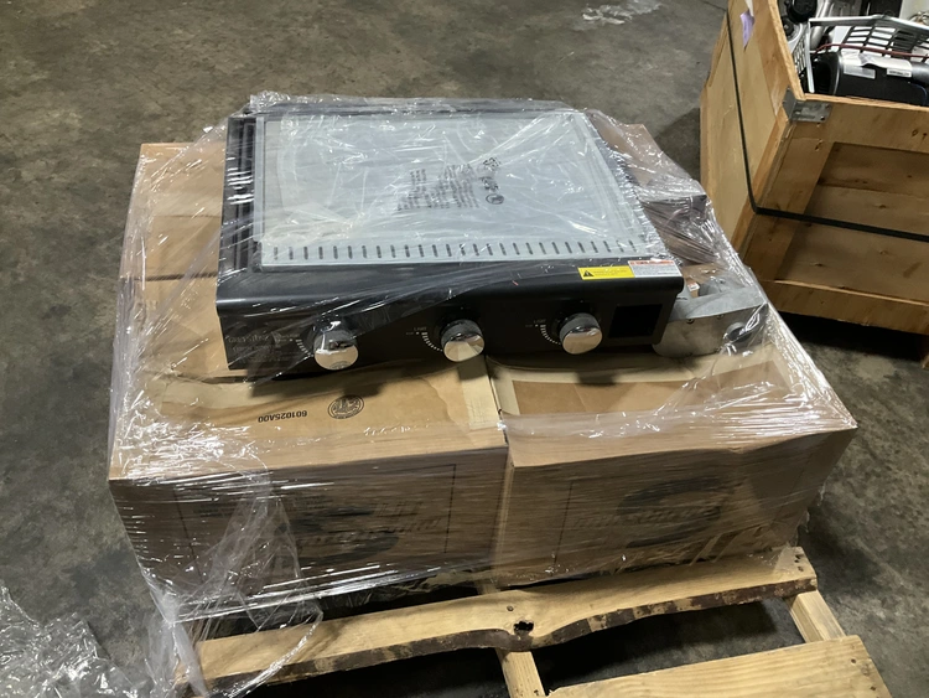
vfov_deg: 48.3
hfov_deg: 61.6
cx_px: 464
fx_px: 779
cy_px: 349
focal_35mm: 29
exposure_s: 1/40
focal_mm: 3
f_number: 1.8
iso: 320
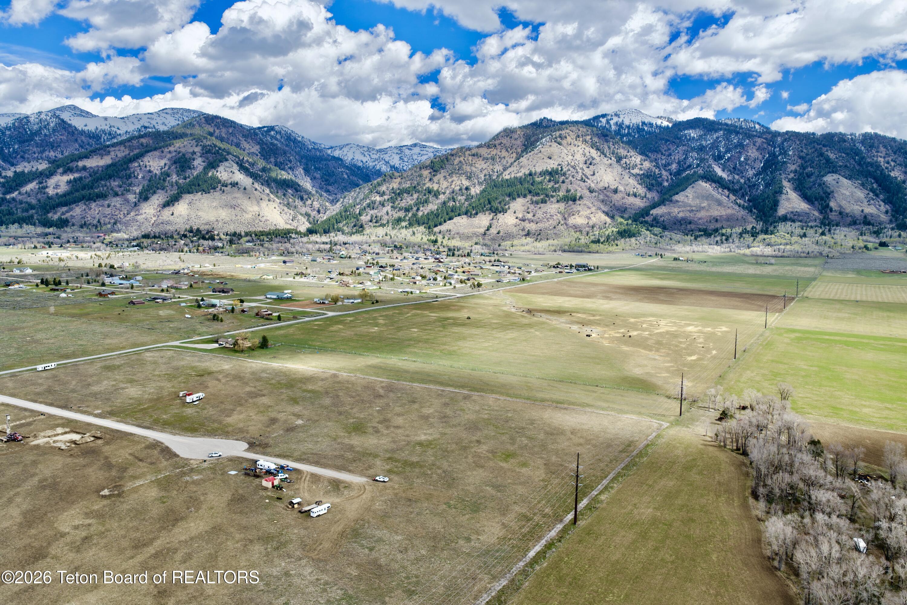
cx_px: 454
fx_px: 705
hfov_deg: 65.5
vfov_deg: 46.4
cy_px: 302
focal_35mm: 28
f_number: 2.8
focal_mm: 14.45
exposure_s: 1/800
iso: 100
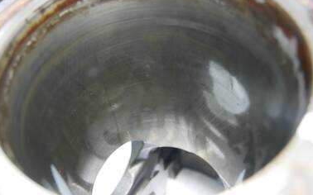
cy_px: 107
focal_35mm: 35
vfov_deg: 36.2
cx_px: 130
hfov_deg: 55.0
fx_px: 298
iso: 640
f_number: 3.5
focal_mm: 13
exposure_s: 1/60
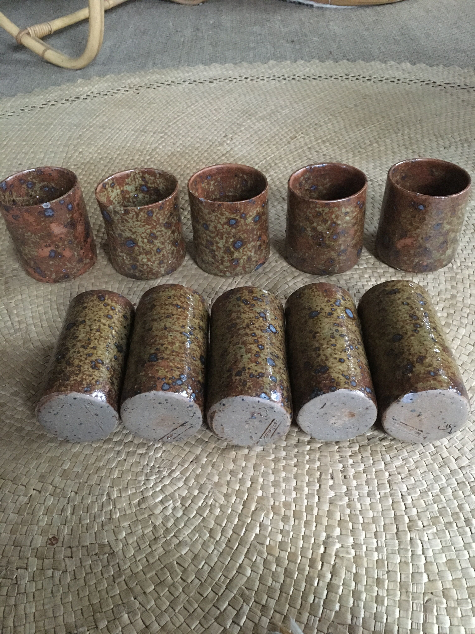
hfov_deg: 48.2
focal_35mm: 29
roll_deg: +3.1
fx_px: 531
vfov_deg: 61.7
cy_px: 317
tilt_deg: -42.0
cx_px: 238
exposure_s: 1/17
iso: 500
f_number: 2.2
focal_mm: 4.15
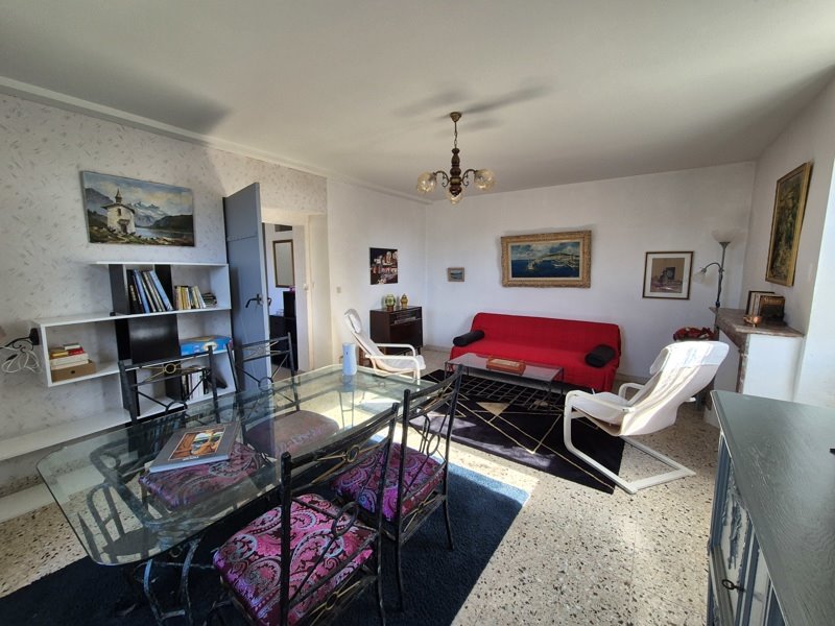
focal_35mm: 13
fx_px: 314
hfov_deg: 106.2
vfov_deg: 89.9
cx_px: 418
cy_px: 313
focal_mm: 2.2
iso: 64
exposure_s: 1/100
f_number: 2.2
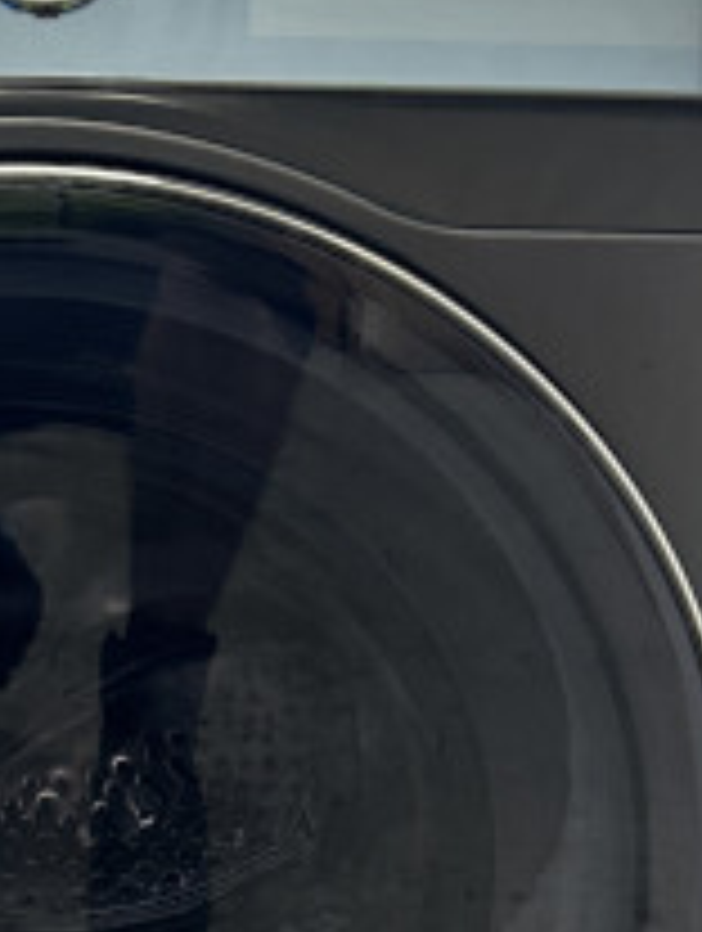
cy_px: 887
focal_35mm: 101
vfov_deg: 19.0
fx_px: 2723
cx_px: 20
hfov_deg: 14.5
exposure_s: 1/50
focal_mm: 5.7
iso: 200
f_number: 1.5
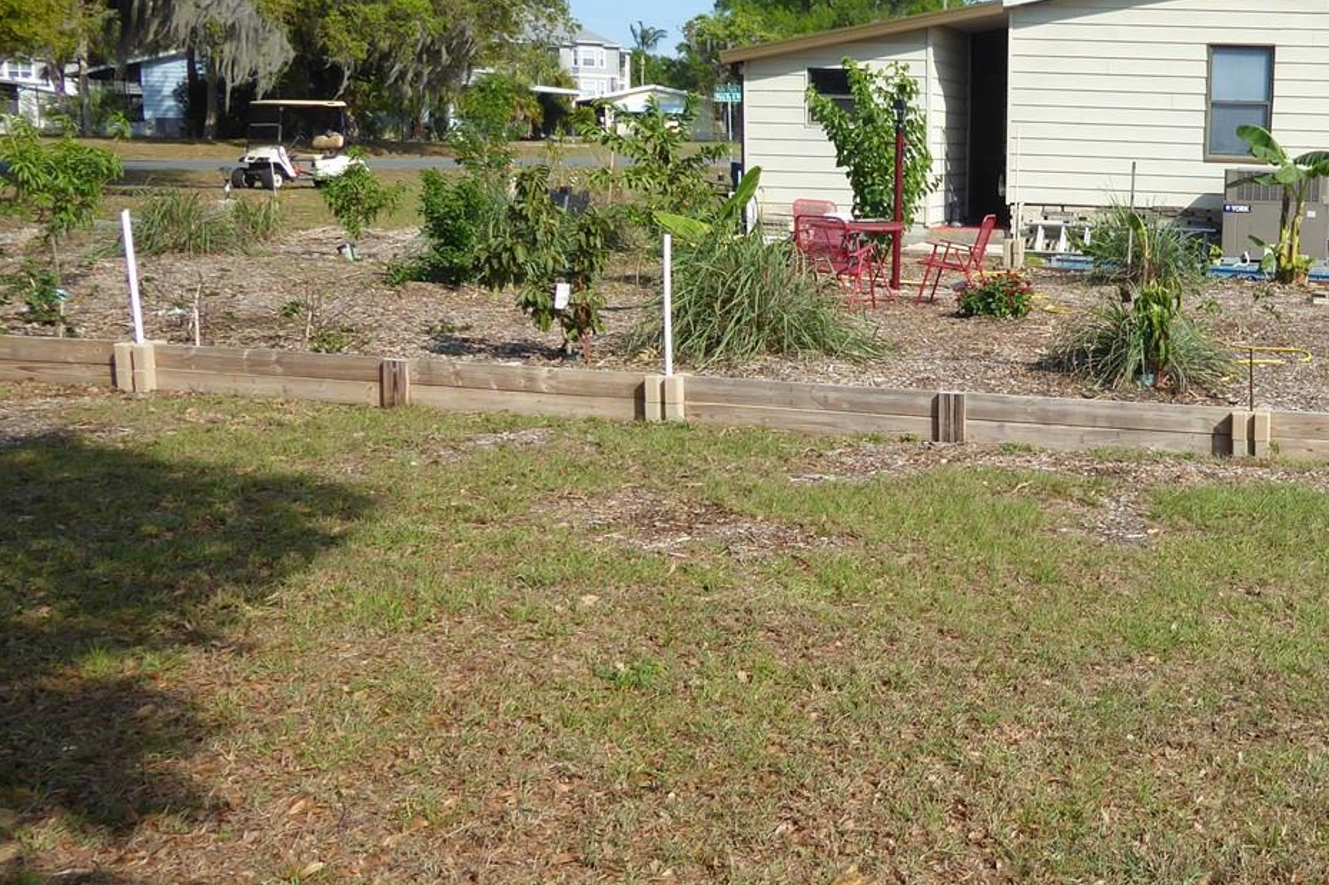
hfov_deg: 42.7
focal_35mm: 43
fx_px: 1587
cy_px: 463
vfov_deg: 31.2
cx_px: 1117
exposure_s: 1/800
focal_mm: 4.3
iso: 80
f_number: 3.3
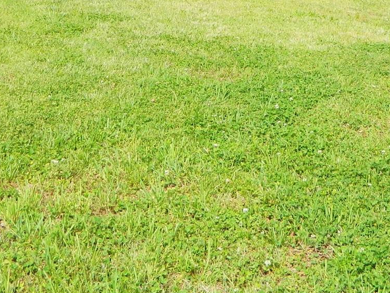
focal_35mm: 68
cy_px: -76
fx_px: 766
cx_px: 250
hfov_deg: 28.4
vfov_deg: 20.0
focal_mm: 4.5
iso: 80
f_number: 3.1
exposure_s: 1/500
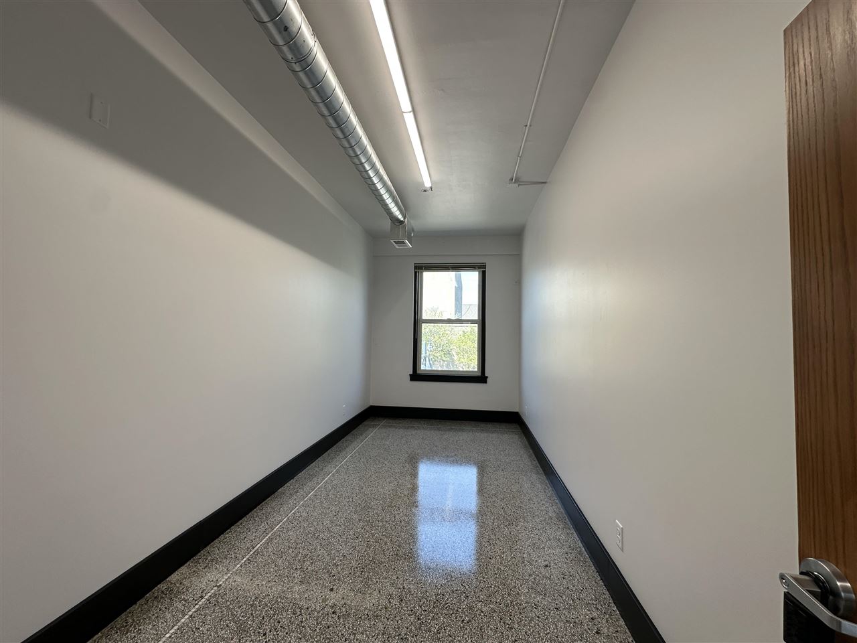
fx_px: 347
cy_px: 322
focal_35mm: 14
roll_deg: -1.5
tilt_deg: +2.0
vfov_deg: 85.7
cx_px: 428
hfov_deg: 102.1
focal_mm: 2.22
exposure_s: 1/120
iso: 64
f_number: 2.2
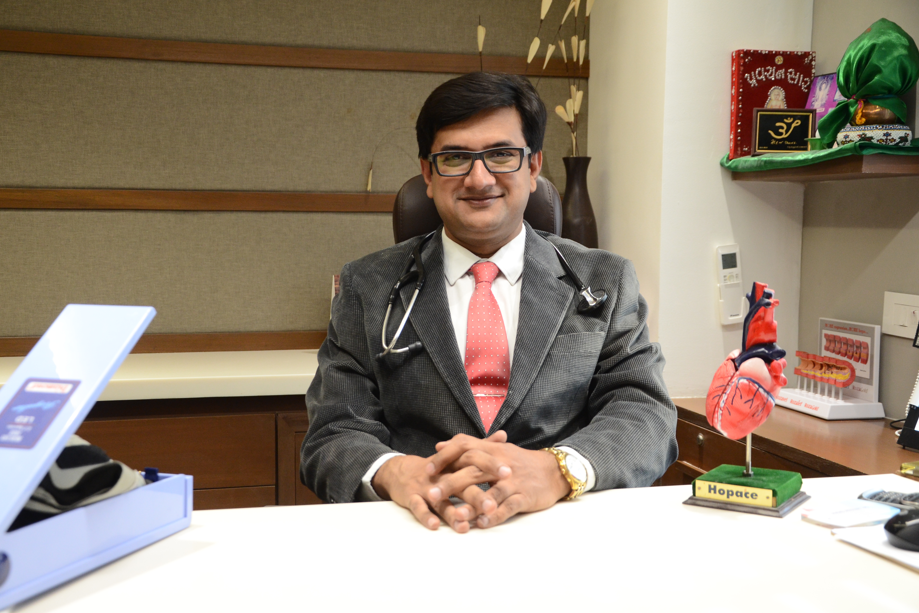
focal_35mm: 43
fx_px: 1098
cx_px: 451
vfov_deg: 31.2
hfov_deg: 45.4
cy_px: 308
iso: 1250
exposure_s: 1/60
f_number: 4
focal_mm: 28
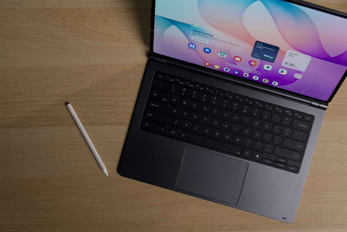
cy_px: 99
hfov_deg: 40.6
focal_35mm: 48
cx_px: 229
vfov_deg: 28.0
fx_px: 463
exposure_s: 1/200
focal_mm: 35
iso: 400
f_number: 2.8
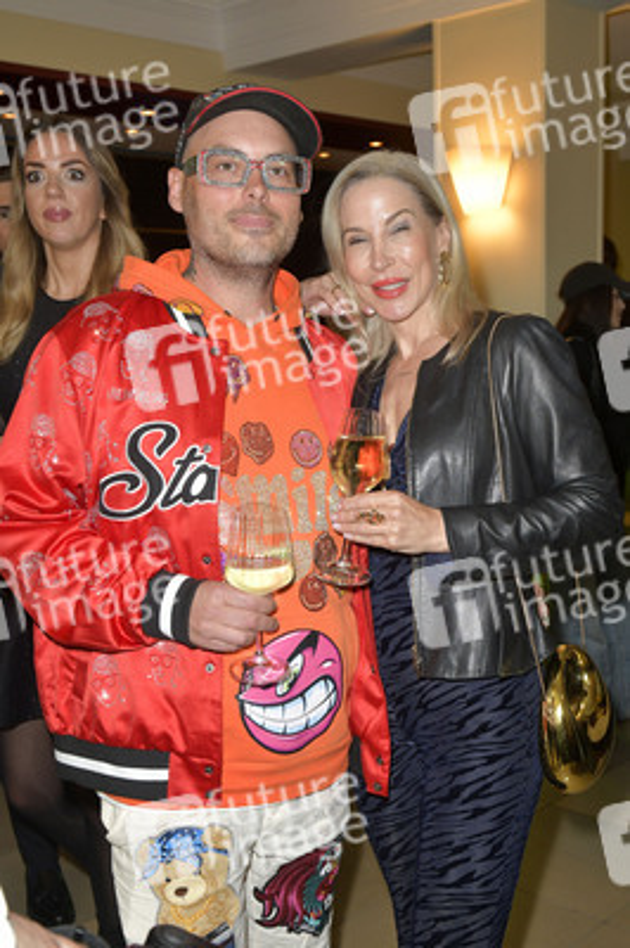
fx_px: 894
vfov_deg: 55.8
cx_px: 315
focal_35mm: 34
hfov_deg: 38.8
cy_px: 474
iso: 1250
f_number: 6.3
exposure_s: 1/250
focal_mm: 34
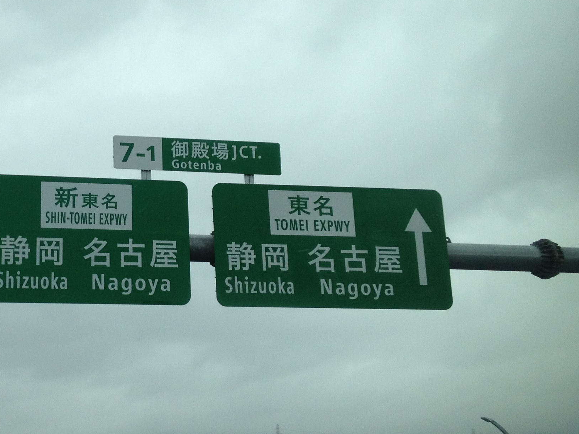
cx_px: 80
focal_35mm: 70
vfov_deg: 21.0
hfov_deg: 27.0
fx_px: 1171
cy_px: 174
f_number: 2.4
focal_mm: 4.28
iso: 64
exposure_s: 1/681
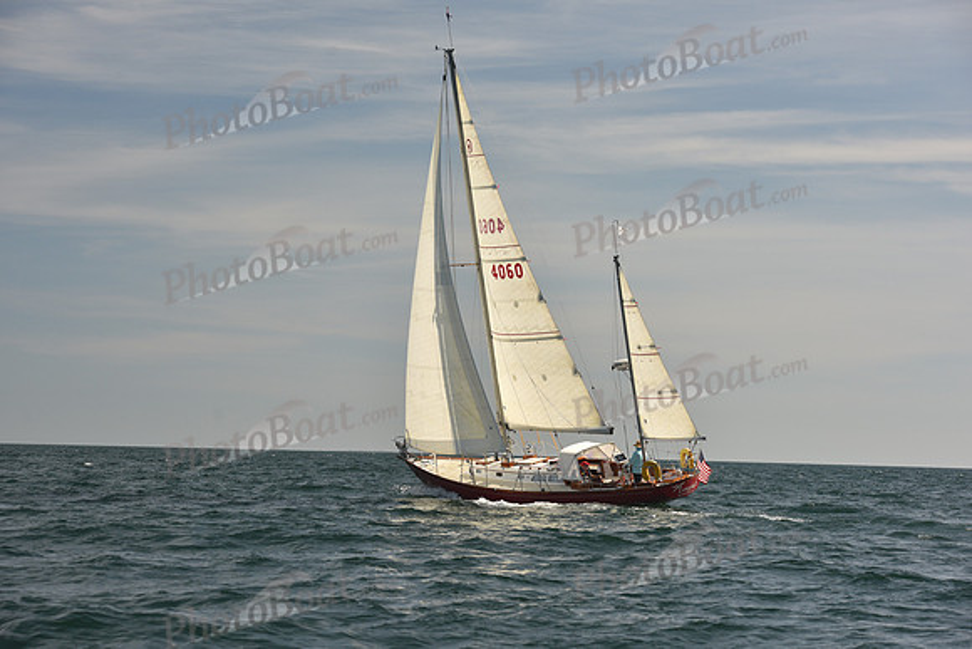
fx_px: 2701
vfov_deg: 13.7
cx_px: 486
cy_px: 324
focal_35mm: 100
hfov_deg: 20.4
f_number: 7.1
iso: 250
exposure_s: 1/640
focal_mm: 100
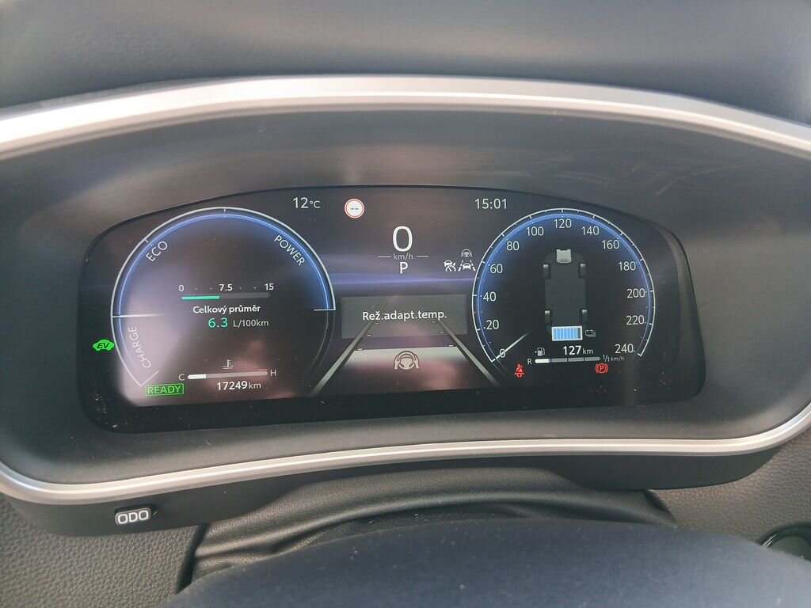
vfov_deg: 53.1
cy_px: 304
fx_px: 609
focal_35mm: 26
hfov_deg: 67.3
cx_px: 406
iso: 160
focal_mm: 3.98
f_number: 1.8
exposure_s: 1/60
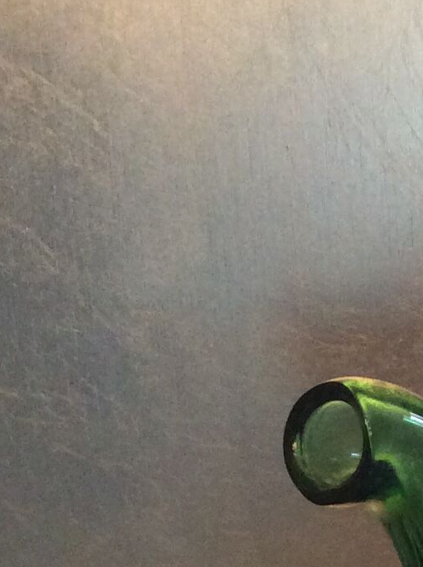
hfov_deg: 11.3
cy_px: 896
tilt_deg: -17.8
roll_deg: +1.8
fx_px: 1976
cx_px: 764
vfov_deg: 14.9
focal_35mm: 121
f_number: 2.4
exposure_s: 1/25
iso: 160
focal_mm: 3.3
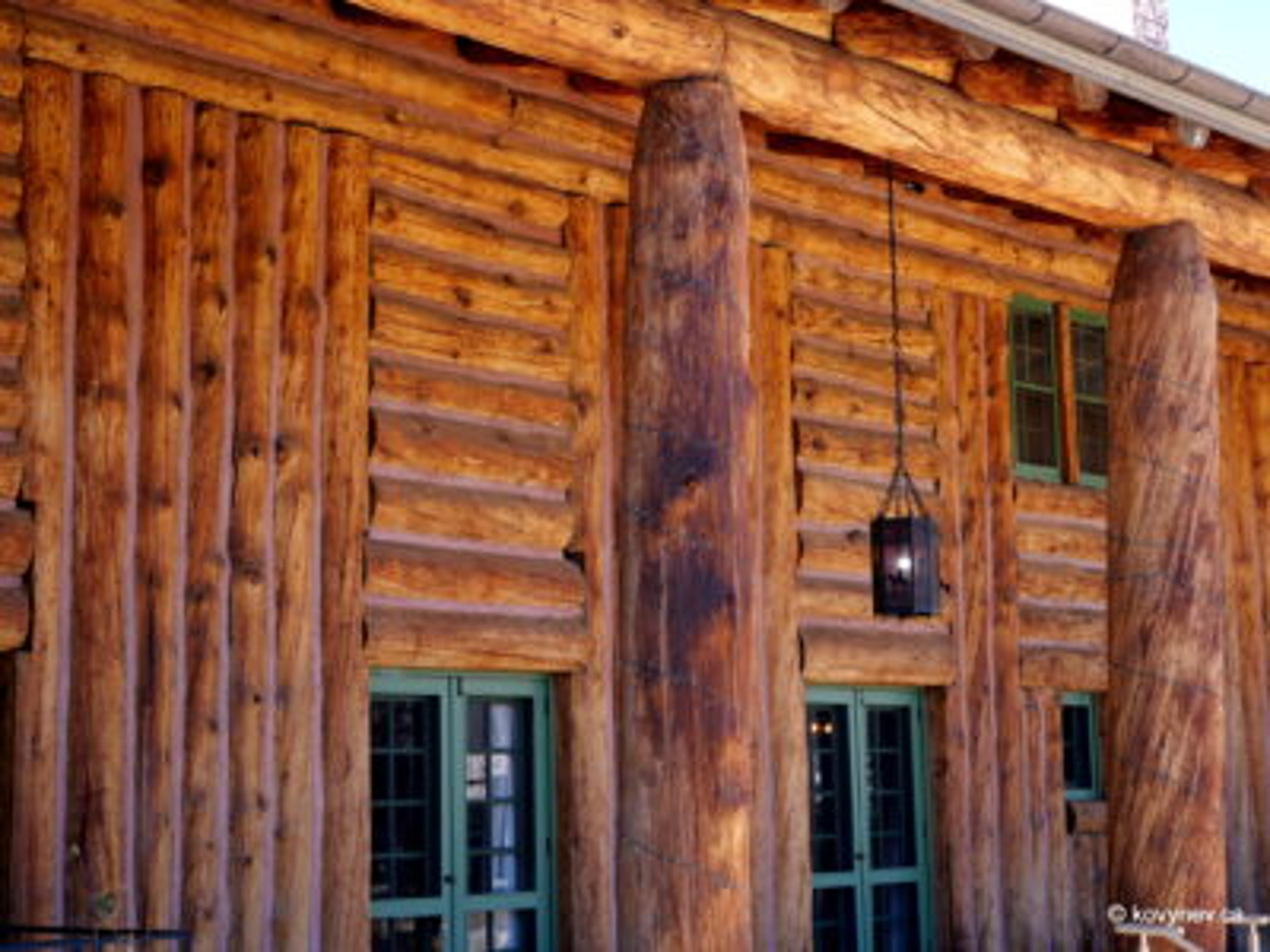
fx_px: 1981
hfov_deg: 35.5
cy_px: 476
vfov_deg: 27.0
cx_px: 635
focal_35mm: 54
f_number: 4.6
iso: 200
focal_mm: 27
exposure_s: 1/125
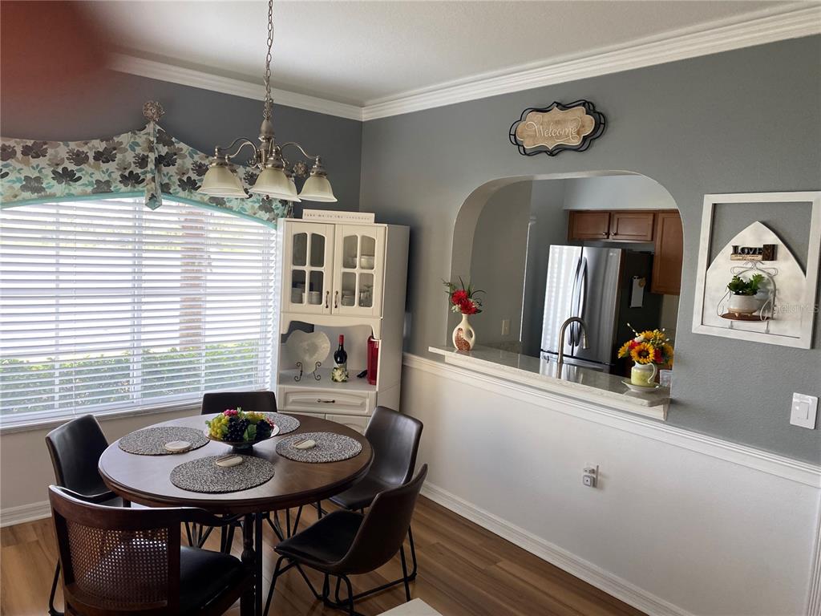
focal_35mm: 26
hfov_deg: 67.3
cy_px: 308
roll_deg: -3.9
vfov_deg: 53.1
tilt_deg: -5.9
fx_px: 617
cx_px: 410
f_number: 1.8
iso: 100
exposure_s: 1/121
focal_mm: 4.25
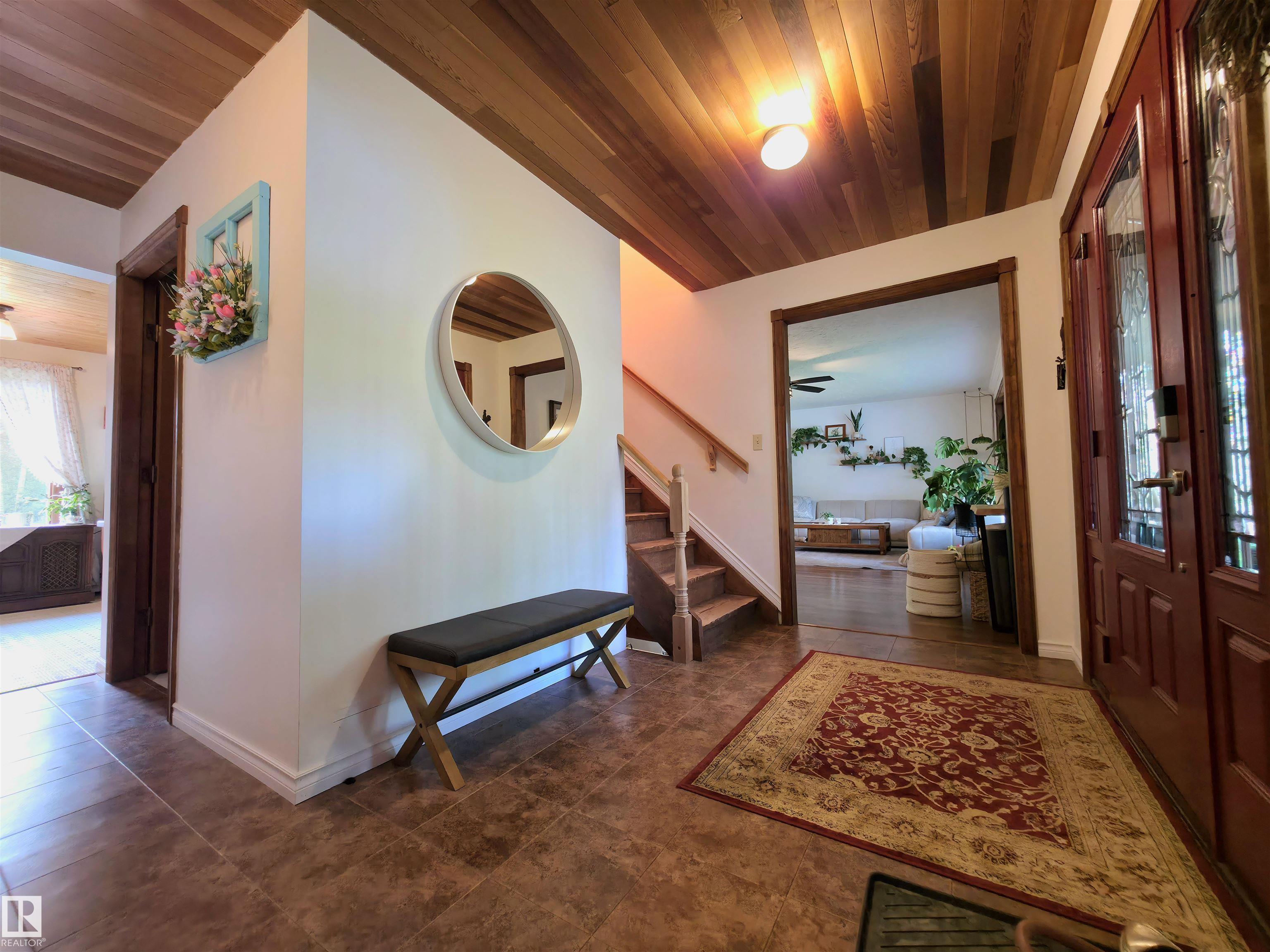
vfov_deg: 89.9
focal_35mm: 13
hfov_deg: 106.2
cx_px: 635
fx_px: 477
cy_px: 476
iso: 125
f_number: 1.9
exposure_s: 1/12
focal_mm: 2.2
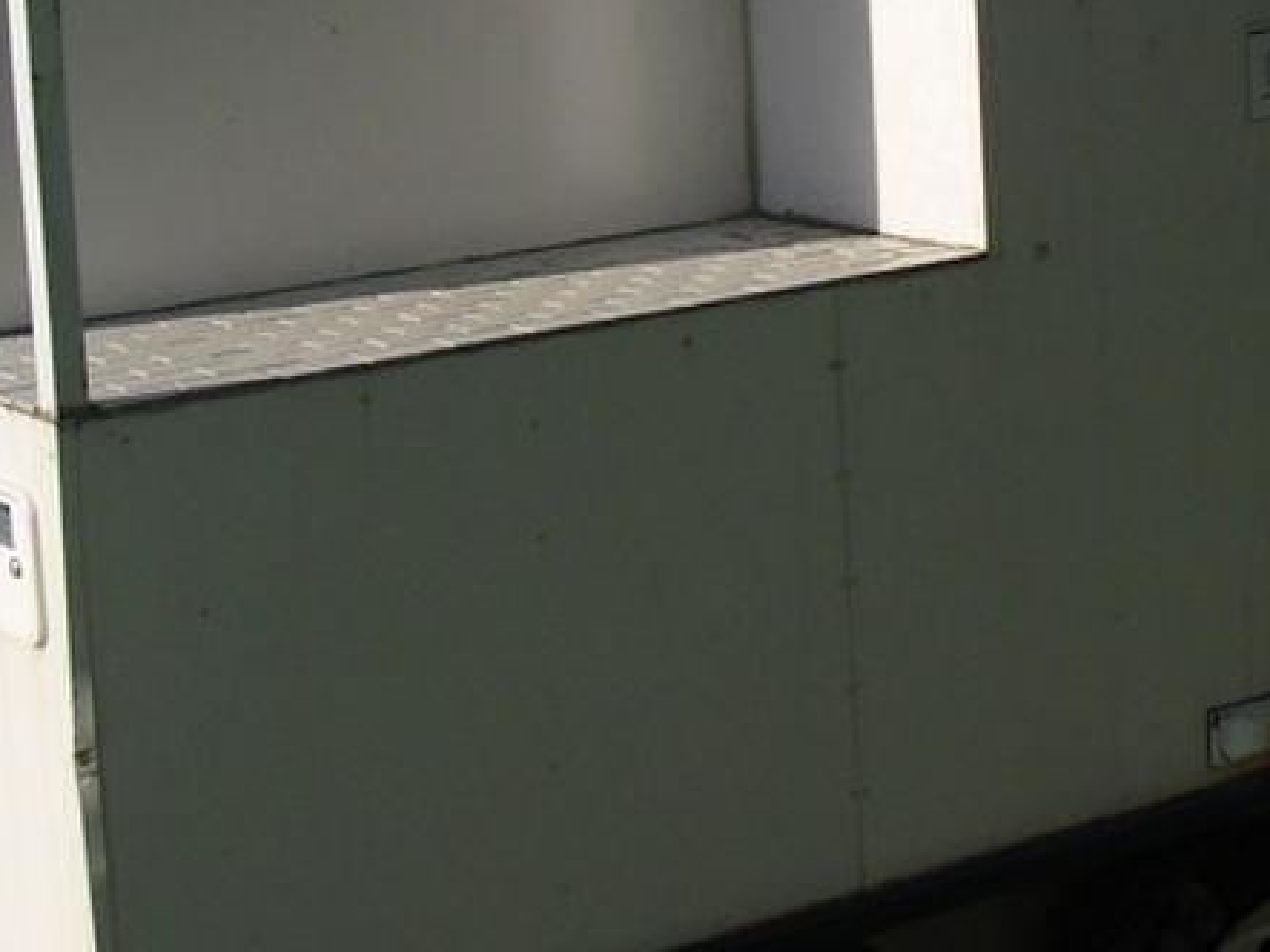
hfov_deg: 18.7
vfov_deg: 14.1
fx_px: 3815
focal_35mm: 104
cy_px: 126
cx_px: 1001
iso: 80
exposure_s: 1/200
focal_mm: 6.3
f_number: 7.8
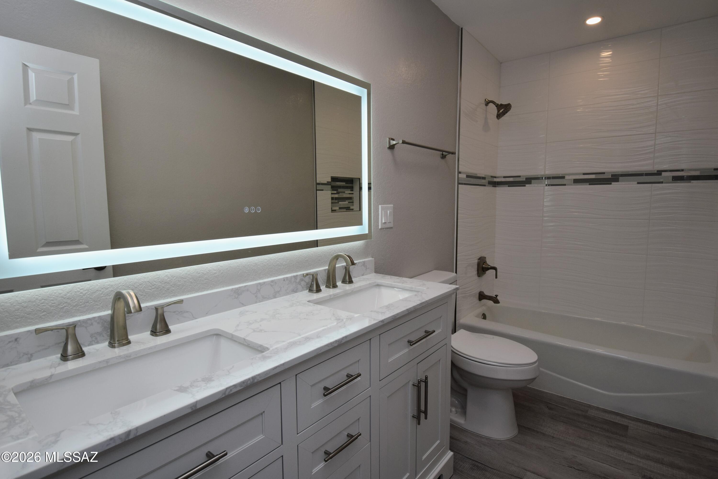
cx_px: 359
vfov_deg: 67.4
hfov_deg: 90.0
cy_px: 240
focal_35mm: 18
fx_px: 359
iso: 400
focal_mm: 12
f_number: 8
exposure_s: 1/200
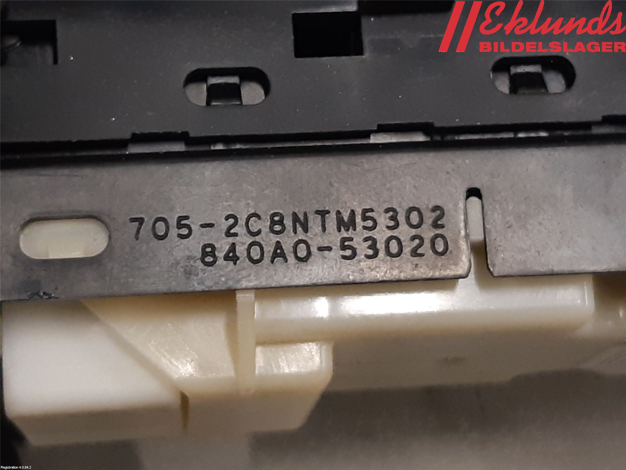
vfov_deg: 53.1
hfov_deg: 67.3
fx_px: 470
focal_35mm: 26
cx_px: 313
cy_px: 235
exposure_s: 1/60
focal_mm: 3.93
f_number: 1.7
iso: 200
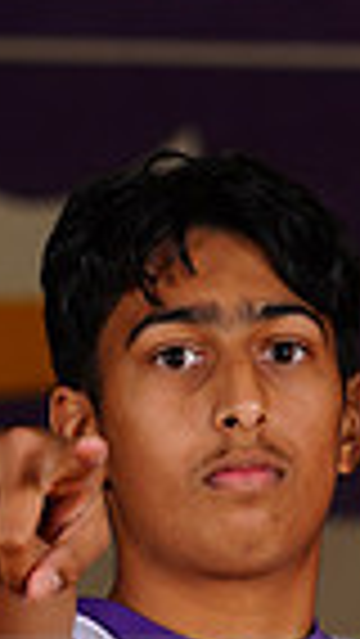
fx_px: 13950
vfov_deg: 2.6
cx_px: 367
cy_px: 698
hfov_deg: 1.5
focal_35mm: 823
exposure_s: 1/200
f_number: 8
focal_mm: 192
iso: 200
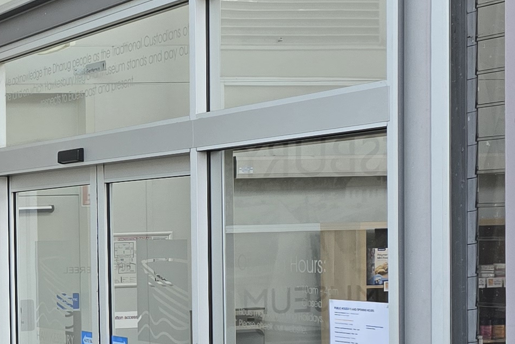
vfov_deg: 13.7
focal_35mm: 100
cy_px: 243
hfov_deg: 18.4
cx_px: -230
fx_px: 1430
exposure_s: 1/180
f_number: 1.7
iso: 40
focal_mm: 6.3
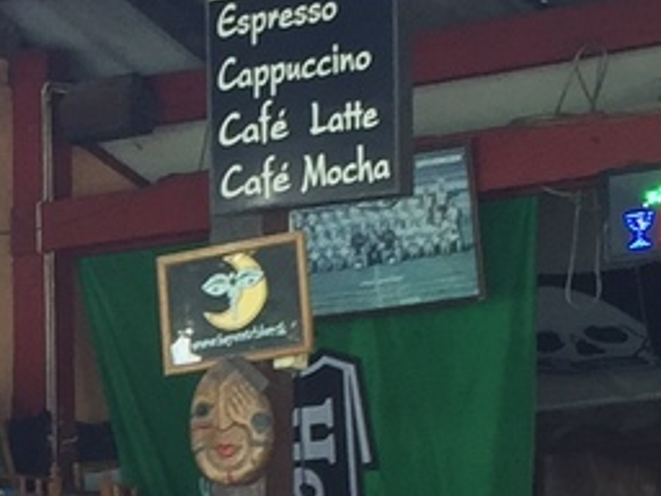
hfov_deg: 10.6
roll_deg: +0.1
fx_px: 3456
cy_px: 847
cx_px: -253
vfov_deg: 8.0
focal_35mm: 181
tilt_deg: -1.2
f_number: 2.2
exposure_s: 1/40
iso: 32
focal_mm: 4.15
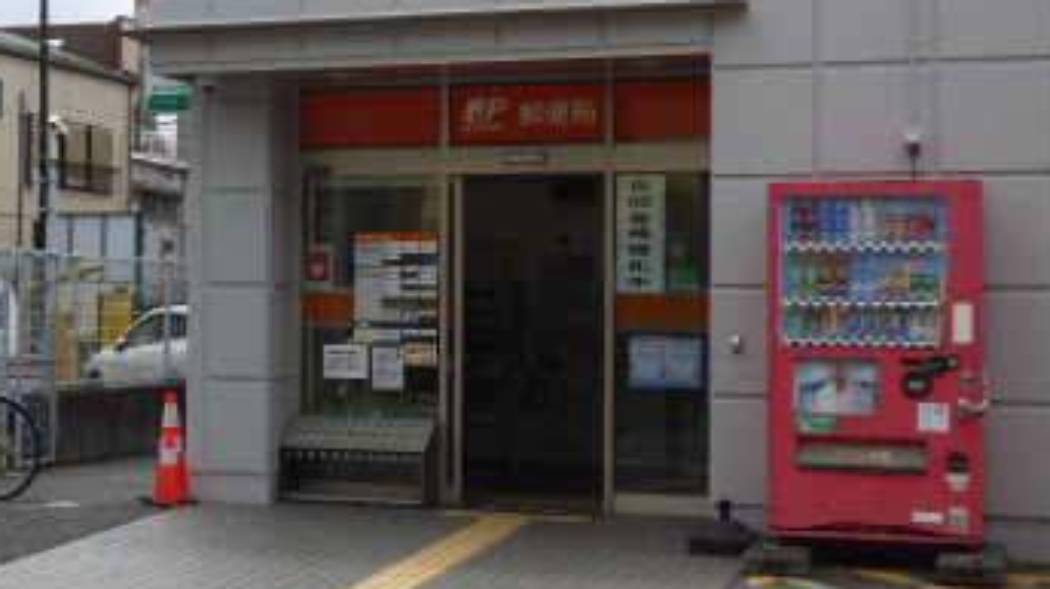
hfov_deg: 28.2
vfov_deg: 16.5
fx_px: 2031
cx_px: 177
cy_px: 232
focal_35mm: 73
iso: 100
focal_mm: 6.47
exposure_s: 1/1000
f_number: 3.5
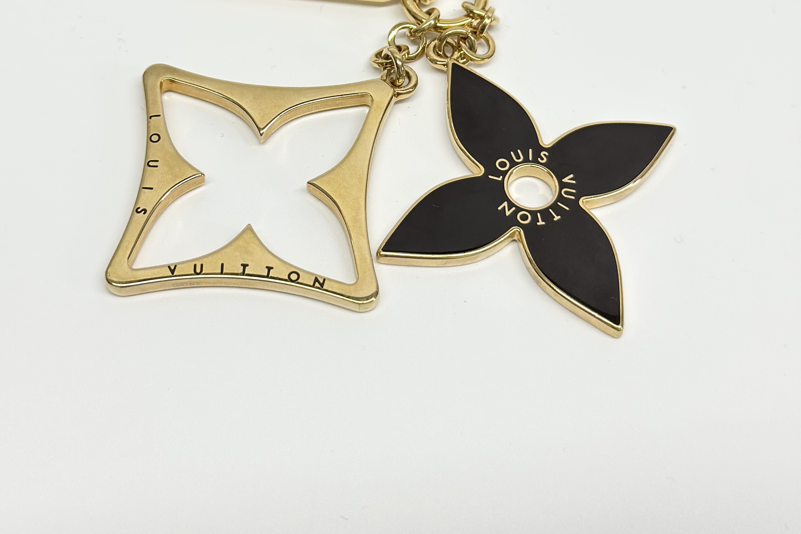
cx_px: 398
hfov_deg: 30.1
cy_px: 72
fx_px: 1491
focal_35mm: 67
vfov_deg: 20.0
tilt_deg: -53.9
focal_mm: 6.86
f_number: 1.78
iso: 100
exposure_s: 1/121
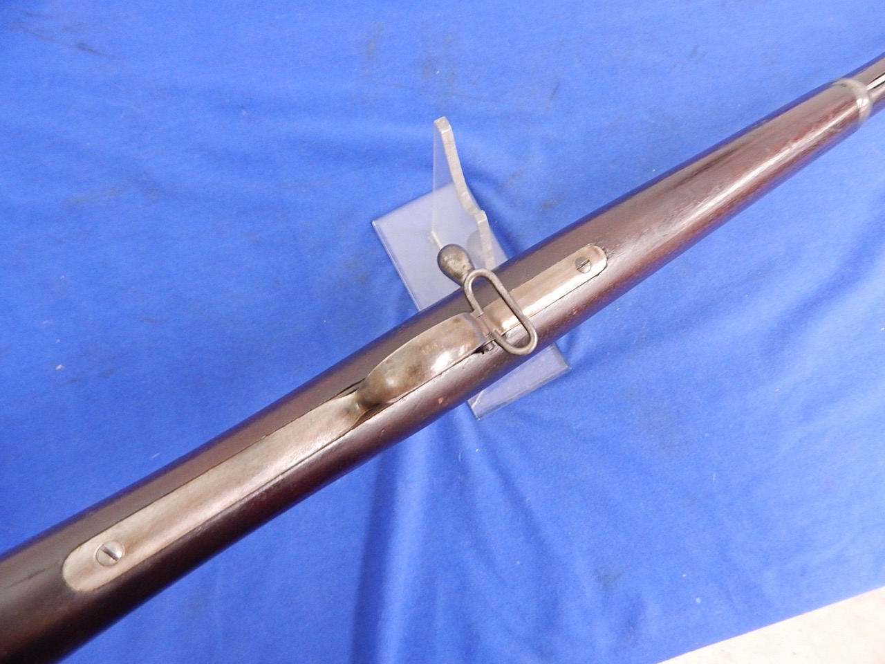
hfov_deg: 76.4
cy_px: 332
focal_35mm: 22
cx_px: 442
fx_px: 562
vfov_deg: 61.1
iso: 400
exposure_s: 1/10
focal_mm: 4
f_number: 3
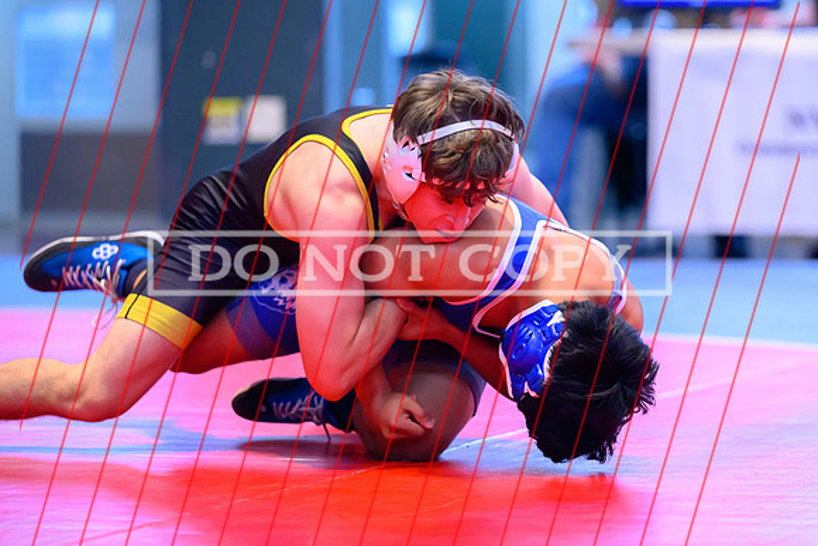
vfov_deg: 7.3
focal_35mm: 189
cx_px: 514
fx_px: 4293
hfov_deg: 10.9
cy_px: 206
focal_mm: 150
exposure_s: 1/800
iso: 6400
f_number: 2.8
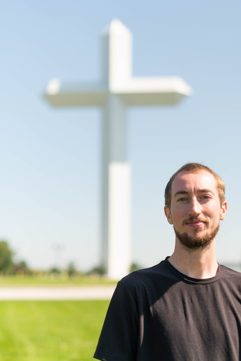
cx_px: 130
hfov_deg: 23.8
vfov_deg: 35.0
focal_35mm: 57
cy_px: 194
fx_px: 572
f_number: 2.2
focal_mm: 50
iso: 200
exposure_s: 1/8000
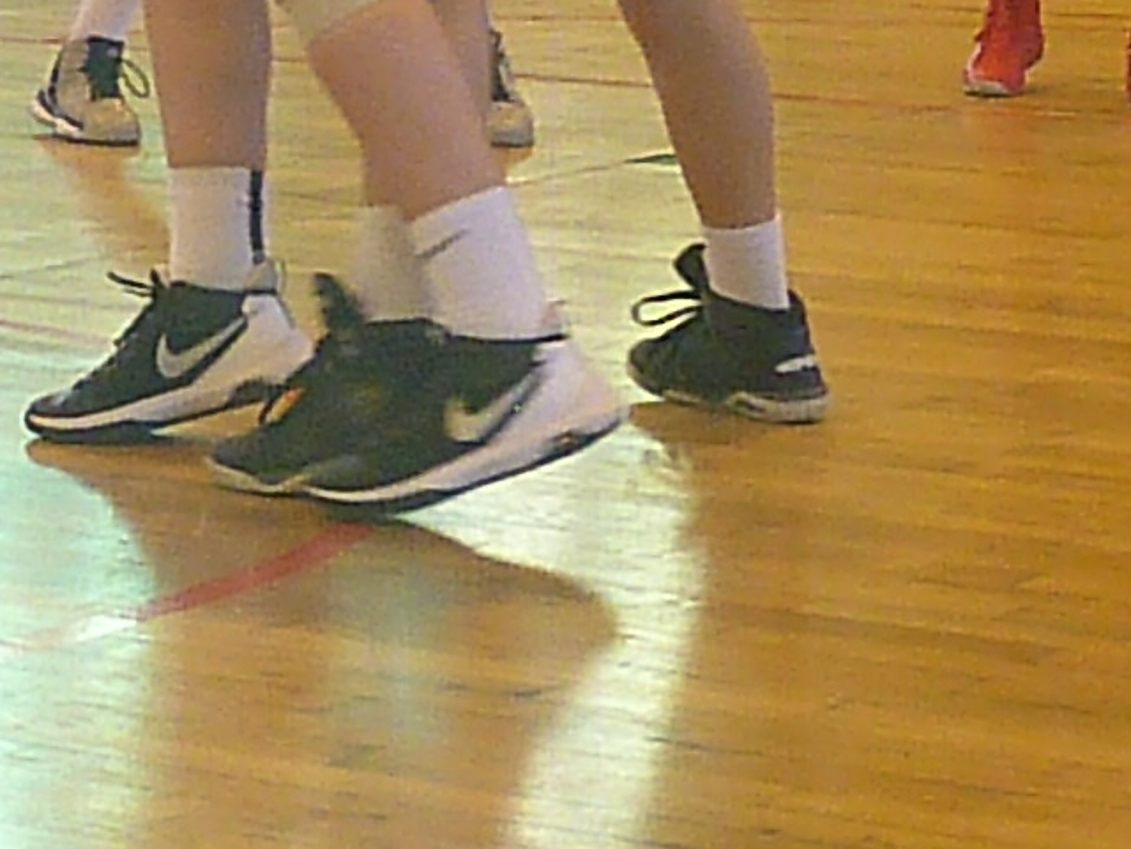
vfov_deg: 9.1
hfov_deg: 12.3
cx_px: 302
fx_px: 5228
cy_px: -308
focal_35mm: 160
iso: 800
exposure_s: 1/125
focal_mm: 9
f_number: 4
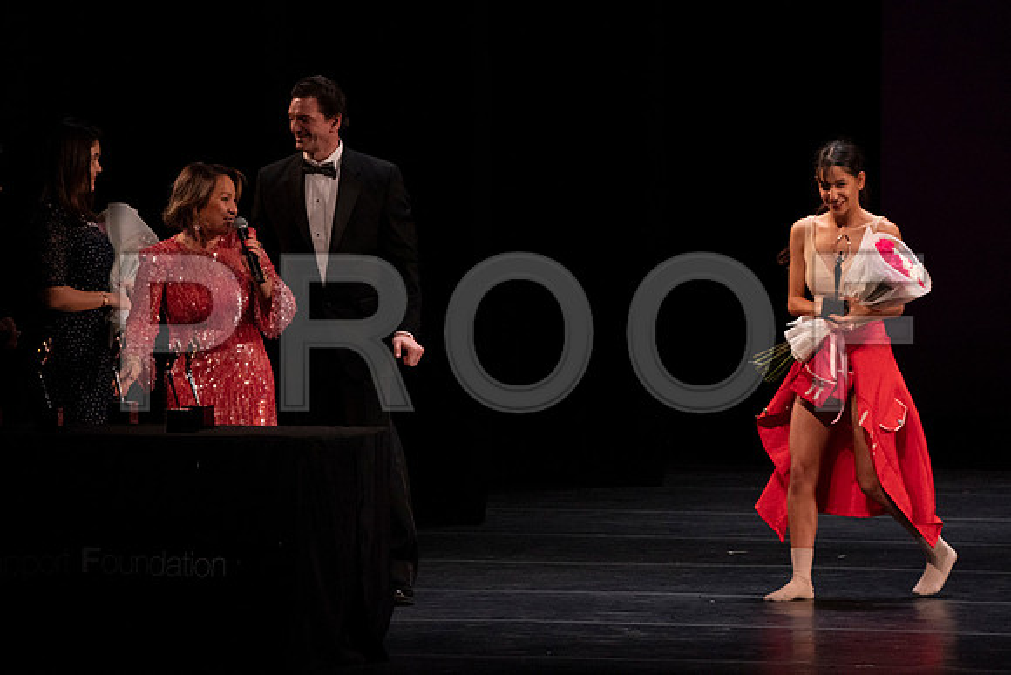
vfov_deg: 3.5
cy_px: 338
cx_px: 506
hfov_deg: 5.2
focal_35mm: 394
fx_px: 11067
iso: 12800
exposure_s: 1/500
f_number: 10
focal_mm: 394
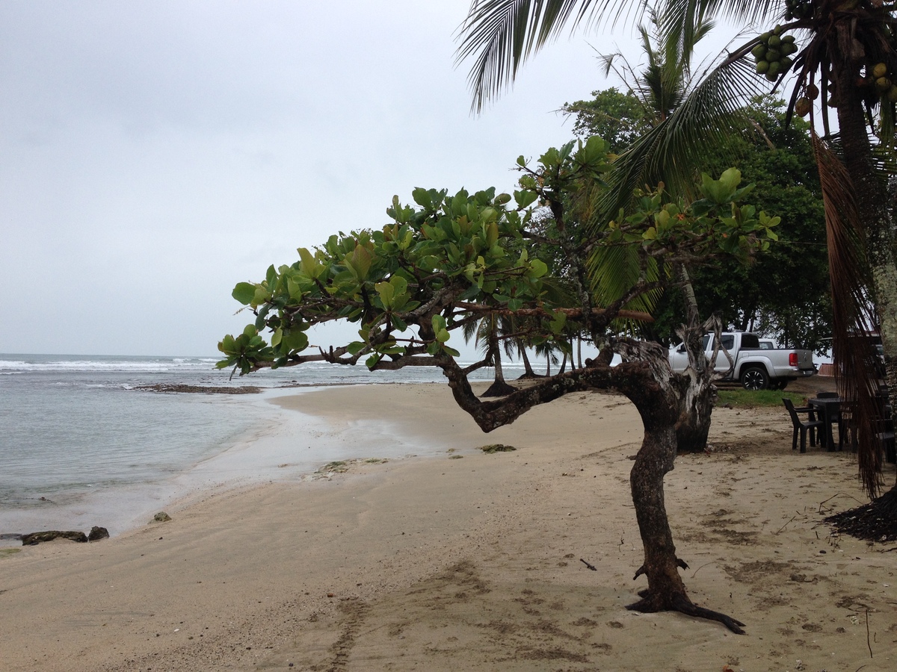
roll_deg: -0.6
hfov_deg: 52.6
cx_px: 448
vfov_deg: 40.7
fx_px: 907
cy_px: 336
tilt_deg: -1.9
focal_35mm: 35
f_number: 2.4
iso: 50
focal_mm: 4.28
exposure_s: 1/767
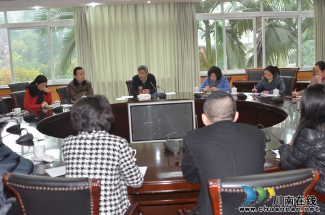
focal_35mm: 42
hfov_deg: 46.5
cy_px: 108
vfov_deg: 31.7
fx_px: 378
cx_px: 162
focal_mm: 28
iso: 800
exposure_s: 1/60
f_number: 3.5
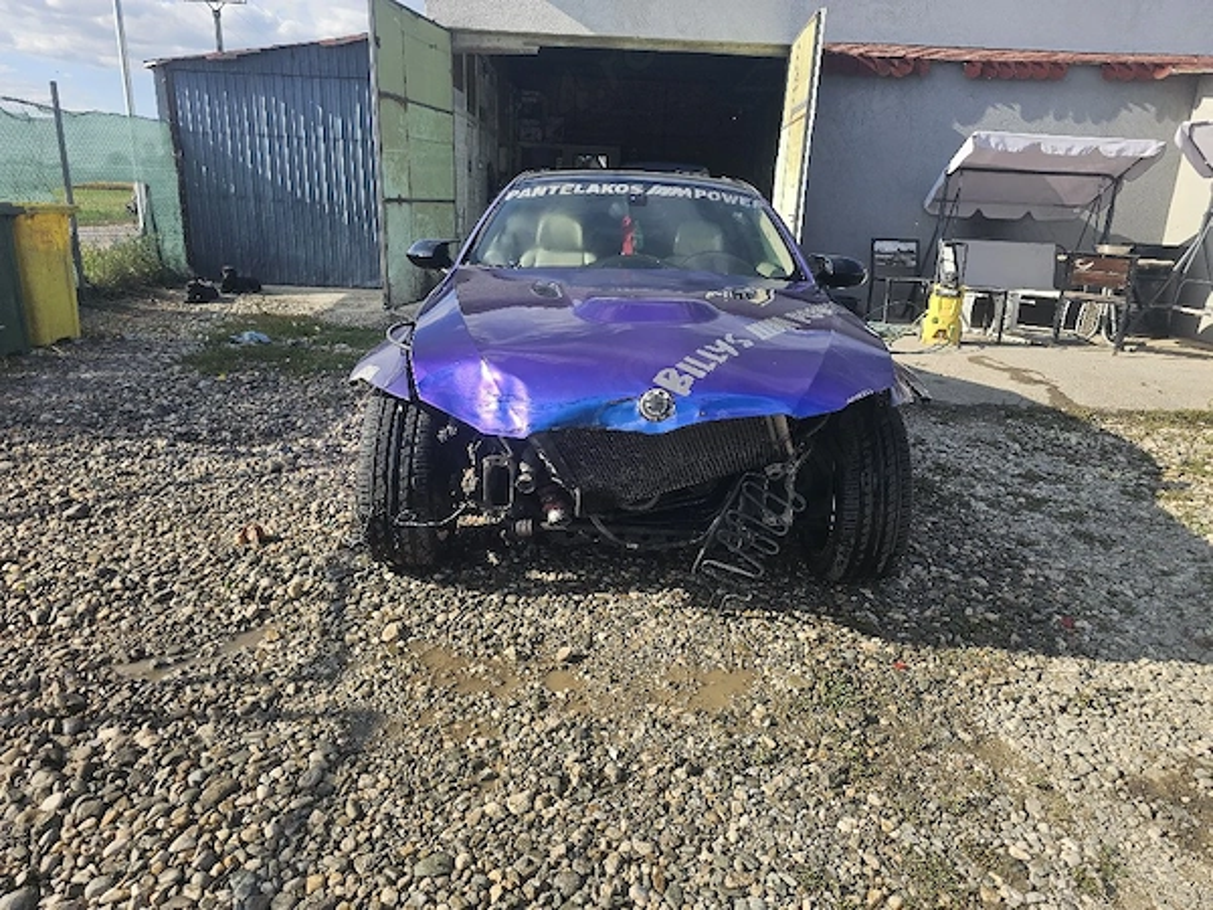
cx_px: 606
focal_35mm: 23
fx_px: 806
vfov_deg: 58.9
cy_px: 455
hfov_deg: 73.9
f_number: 1.7
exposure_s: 1/455
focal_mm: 6.3
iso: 10
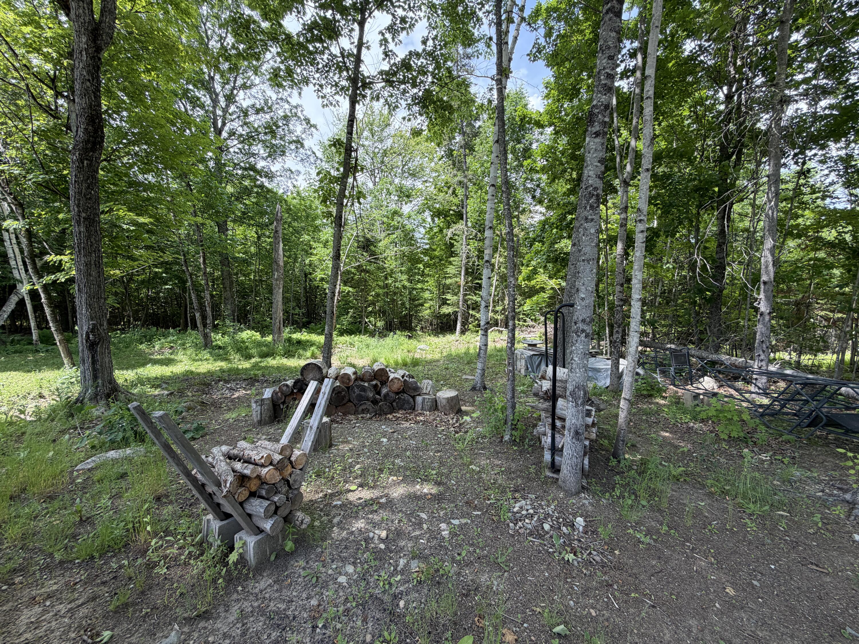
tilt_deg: -5.3
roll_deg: -1.2
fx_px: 347
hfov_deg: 102.1
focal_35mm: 14
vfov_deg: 85.7
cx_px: 430
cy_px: 322
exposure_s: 1/256
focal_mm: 2.22
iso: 40
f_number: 2.2
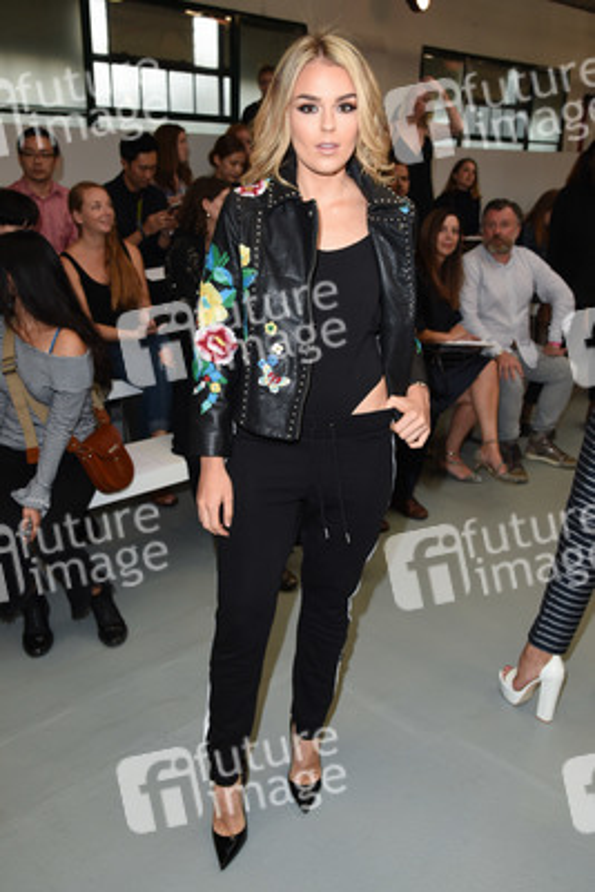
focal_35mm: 30
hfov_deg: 43.6
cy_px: 446
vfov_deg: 61.9
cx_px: 298
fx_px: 743
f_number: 5.6
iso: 1250
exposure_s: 1/200
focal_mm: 30
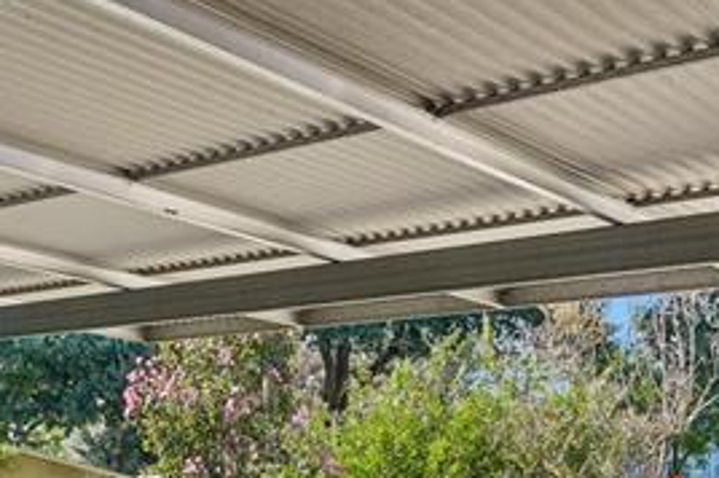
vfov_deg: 19.7
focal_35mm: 67
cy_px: 478
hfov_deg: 30.1
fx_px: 1335
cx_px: 279
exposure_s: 1/320
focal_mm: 17.5
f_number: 8
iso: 400
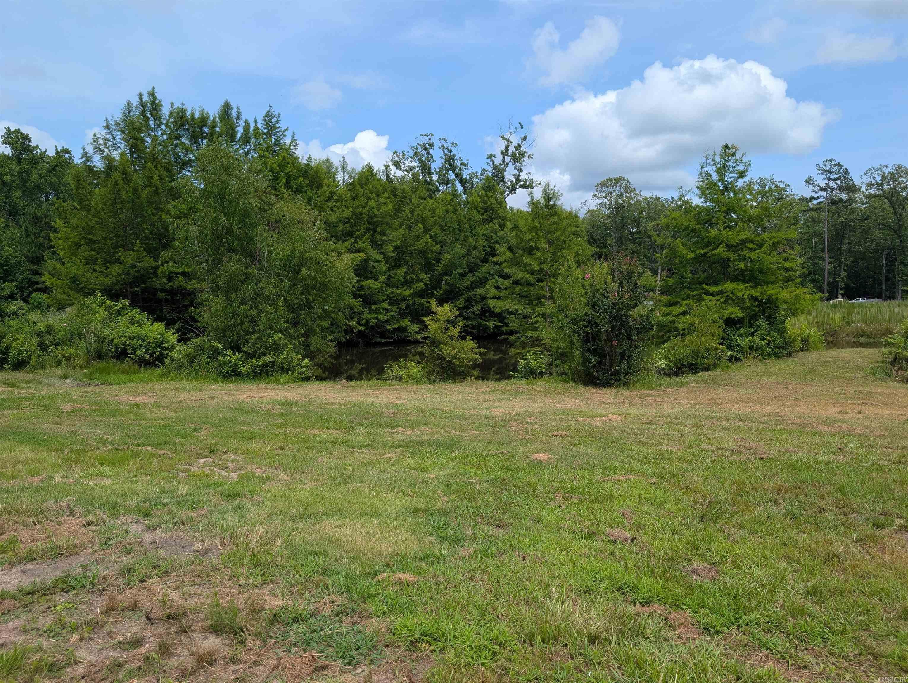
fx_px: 630
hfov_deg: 71.5
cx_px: 454
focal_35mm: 24
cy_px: 342
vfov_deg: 56.9
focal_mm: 6.9
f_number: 1.68
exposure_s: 1/1404
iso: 21
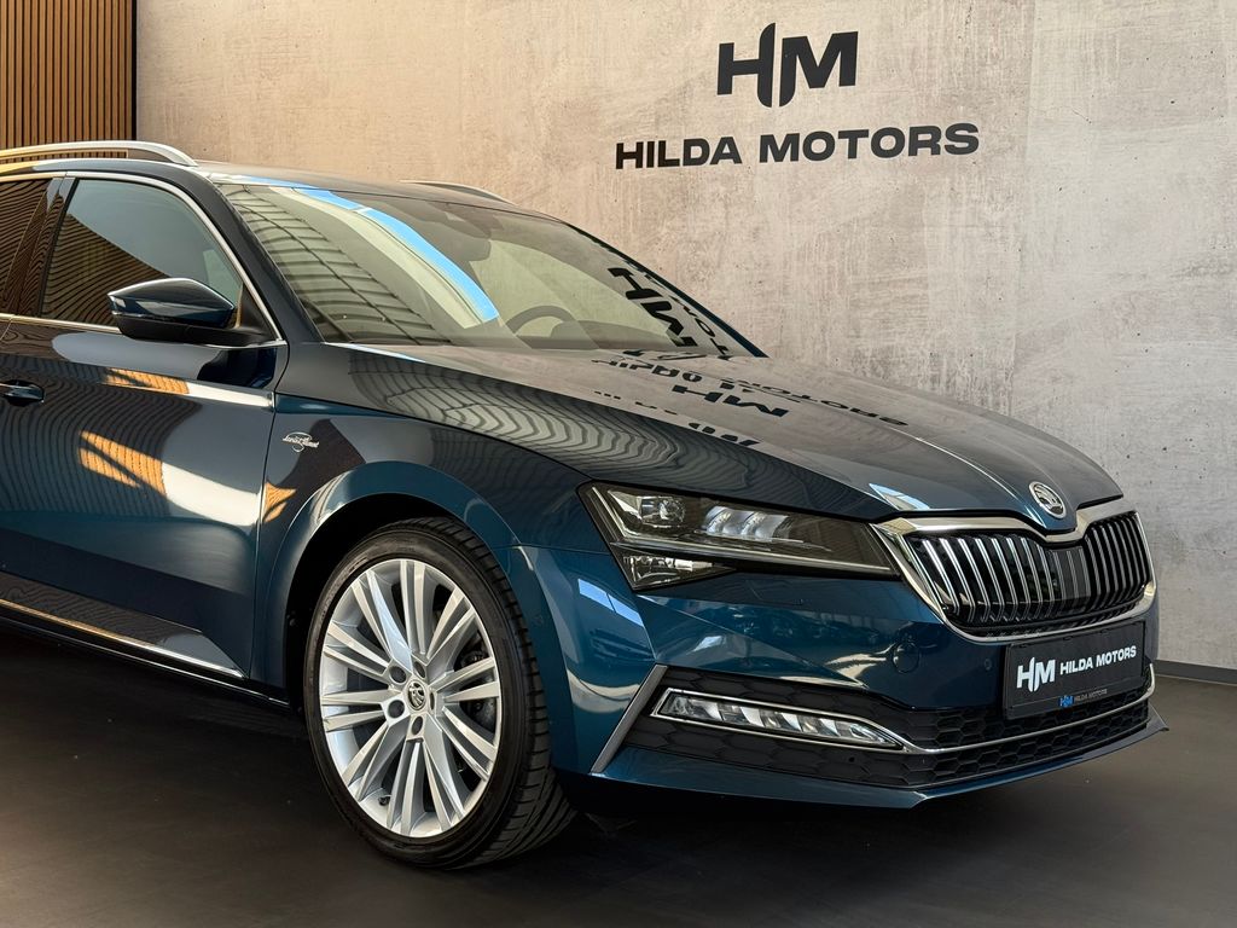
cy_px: 464
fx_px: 1715
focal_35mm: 48
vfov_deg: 30.3
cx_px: 618
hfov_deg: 39.7
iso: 160
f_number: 1.78
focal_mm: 6.76
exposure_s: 1/112
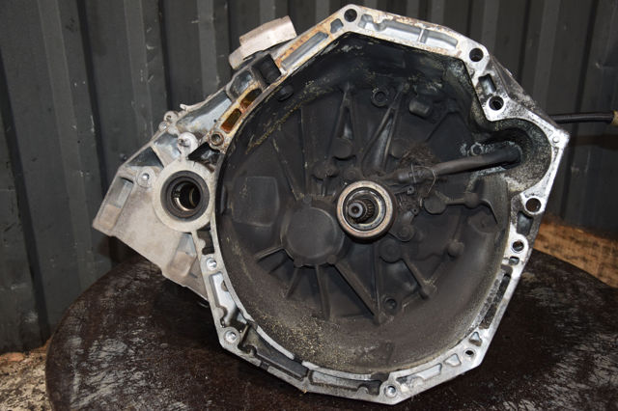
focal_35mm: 42
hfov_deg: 46.4
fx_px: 721
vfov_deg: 31.9
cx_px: 309
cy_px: 206
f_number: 5
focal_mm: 28
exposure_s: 1/60
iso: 800
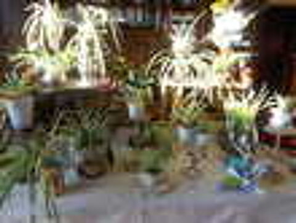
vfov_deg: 53.2
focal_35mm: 26
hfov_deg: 67.2
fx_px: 223
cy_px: 112
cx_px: 148
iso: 80
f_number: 3.2
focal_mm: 4.6
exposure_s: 1/30
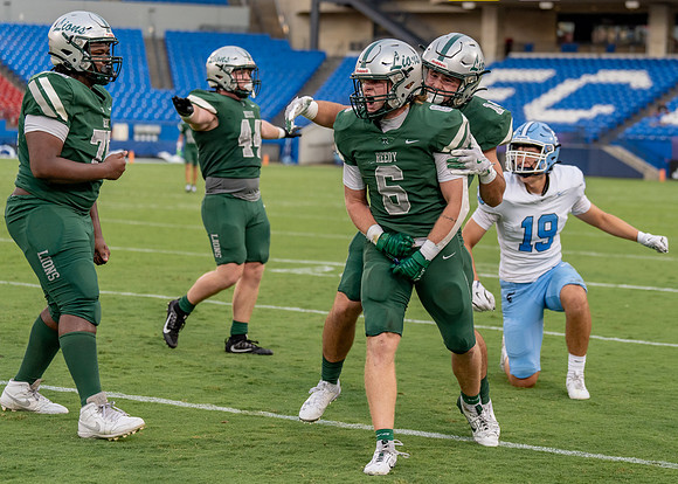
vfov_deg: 14.4
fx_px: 1913
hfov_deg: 20.1
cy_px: 202
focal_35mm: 99
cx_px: 437
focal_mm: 76
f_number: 2.8
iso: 640
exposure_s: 1/1000
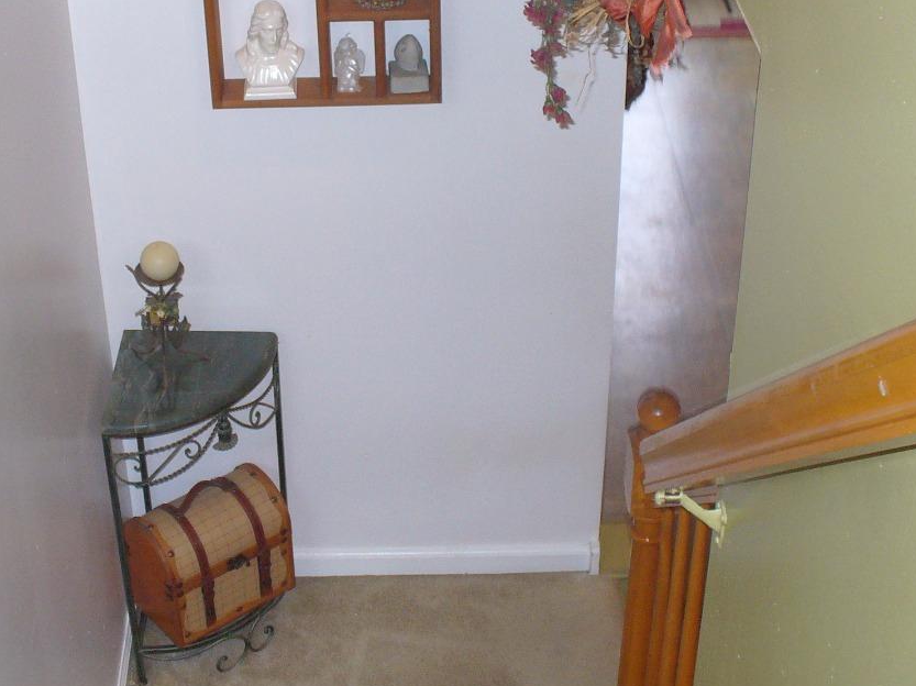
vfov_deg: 22.7
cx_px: 350
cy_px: 169
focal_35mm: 64
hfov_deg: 30.2
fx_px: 1693
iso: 125
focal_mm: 6.1
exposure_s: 1/8
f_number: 2.8
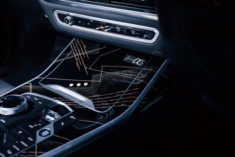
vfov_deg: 29.9
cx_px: 118
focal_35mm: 45
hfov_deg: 43.6
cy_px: 78
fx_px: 294
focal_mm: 45
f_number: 4
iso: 200
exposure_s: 1/30
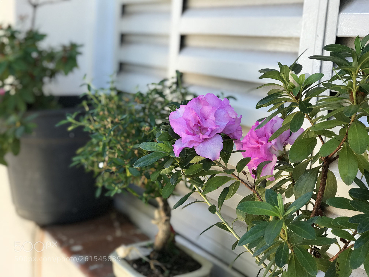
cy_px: 138
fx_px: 608
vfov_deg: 25.7
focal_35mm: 57
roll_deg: -1.5
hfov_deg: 33.8
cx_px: 184
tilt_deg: -9.1
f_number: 2.8
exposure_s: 1/60
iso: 25
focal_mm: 6.6
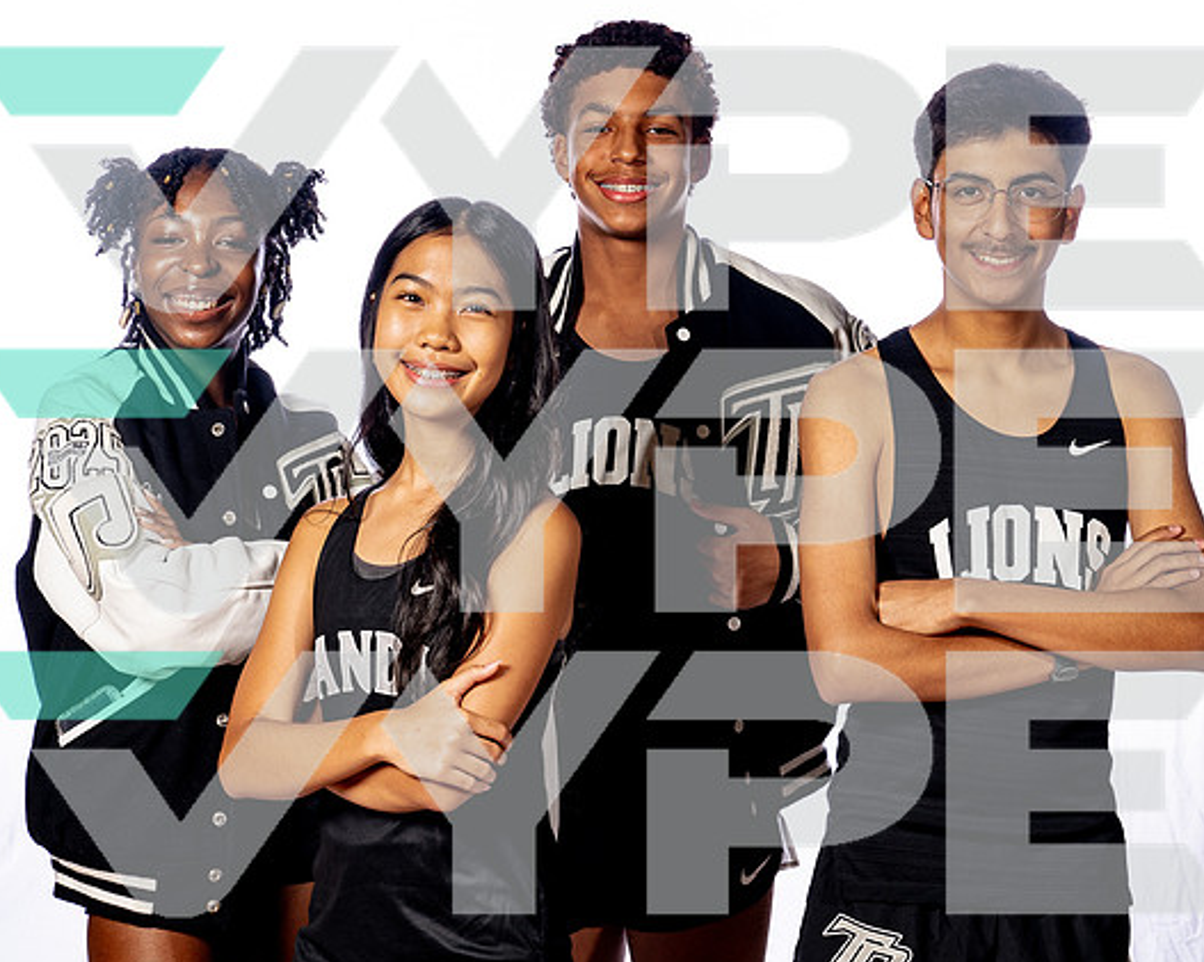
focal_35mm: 83
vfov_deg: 18.5
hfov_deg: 23.0
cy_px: 450
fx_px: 2956
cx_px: 646
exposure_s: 1/250
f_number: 7.1
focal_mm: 65
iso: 250
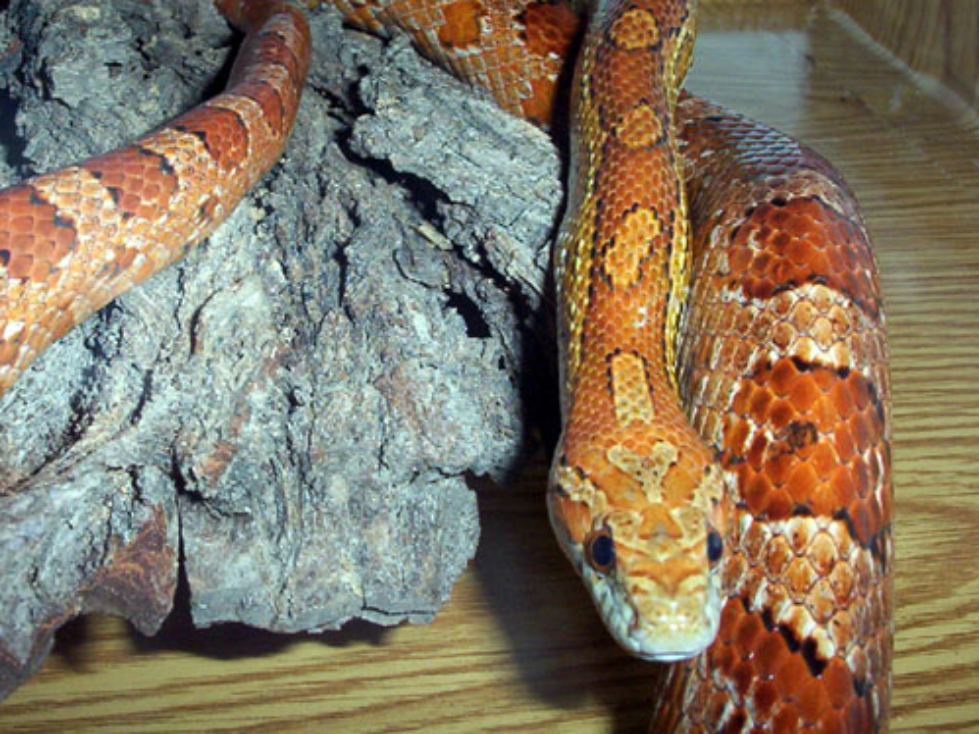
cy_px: 294
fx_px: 1414
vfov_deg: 29.0
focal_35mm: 50
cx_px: 438
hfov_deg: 38.2
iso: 140
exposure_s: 1/30
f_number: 4.5
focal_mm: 6
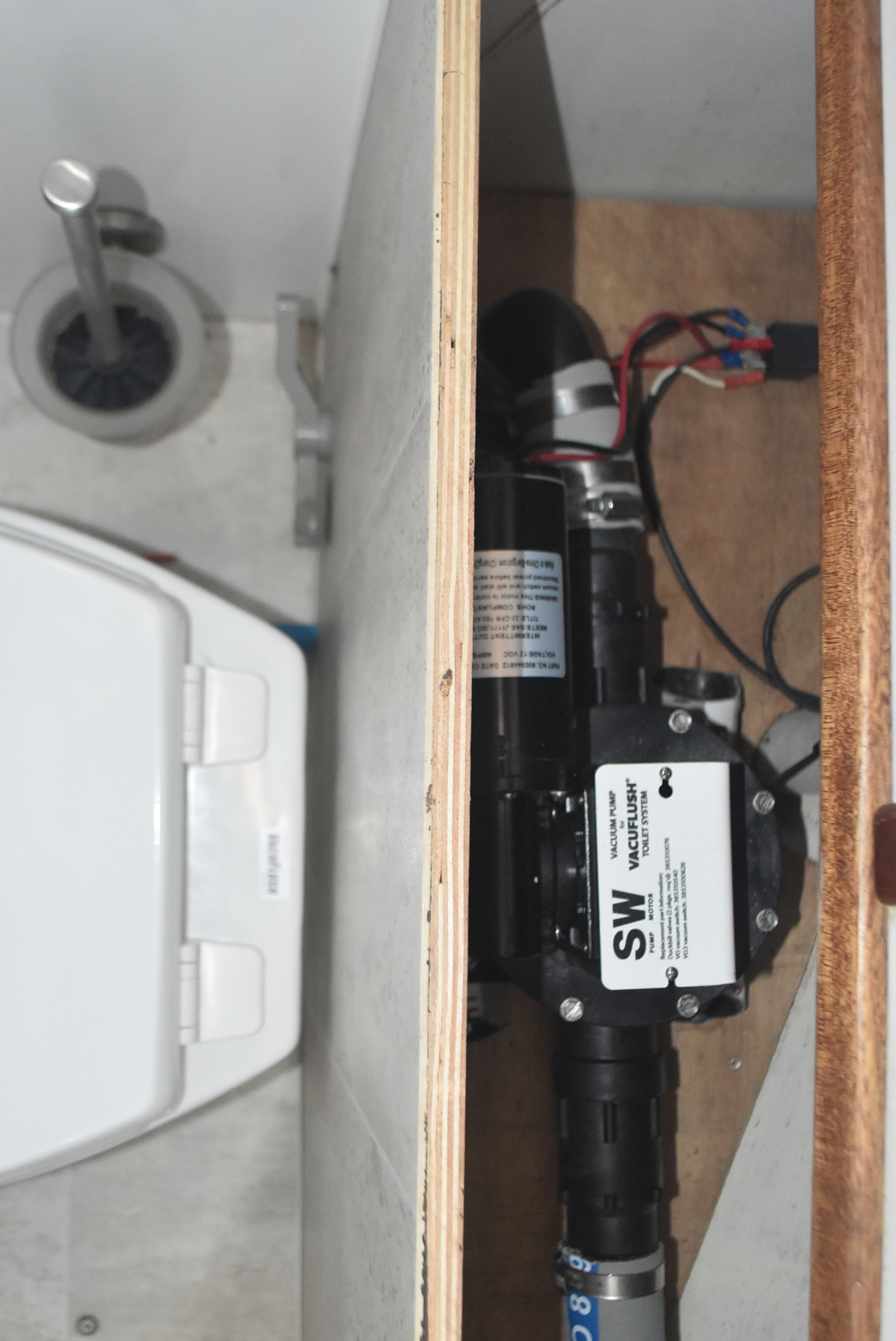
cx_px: 362
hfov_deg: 32.6
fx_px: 1528
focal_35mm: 41
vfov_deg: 47.4
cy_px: 707
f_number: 3.8
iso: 2000
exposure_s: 1/60
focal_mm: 20
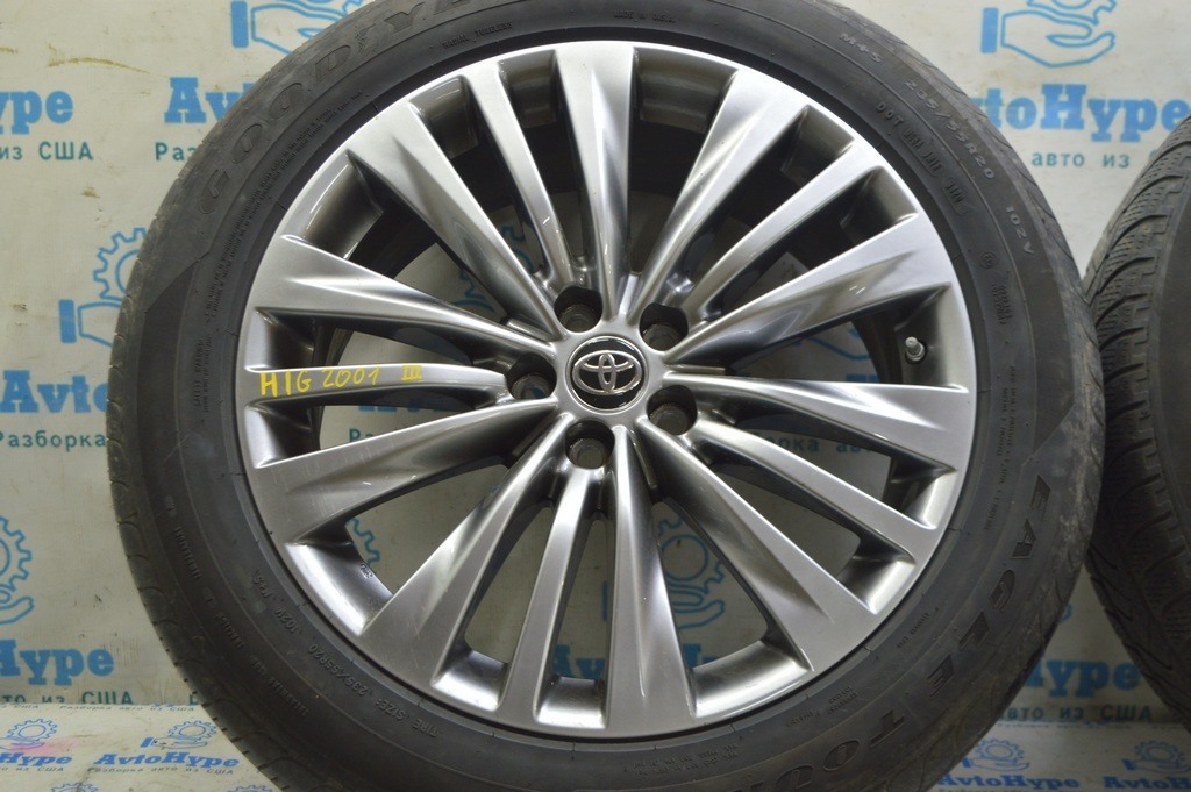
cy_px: 396
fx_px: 1537
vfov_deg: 28.9
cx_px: 596
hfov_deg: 42.4
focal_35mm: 46
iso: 400
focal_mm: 31
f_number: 5.6
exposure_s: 1/20
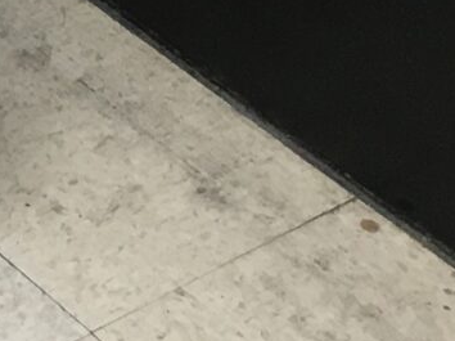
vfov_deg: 6.8
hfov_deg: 8.4
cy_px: -383
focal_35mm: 210
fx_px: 2758
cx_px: -725
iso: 25
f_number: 2.2
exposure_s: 1/15
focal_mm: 4.15
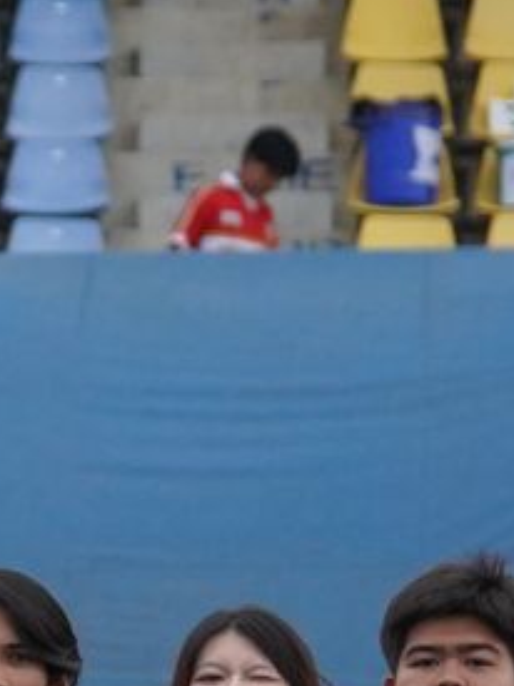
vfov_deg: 3.9
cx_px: -1493
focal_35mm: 514
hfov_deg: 2.8
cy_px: 767
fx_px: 10184
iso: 2500
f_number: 2.8
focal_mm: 70
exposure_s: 1/2000
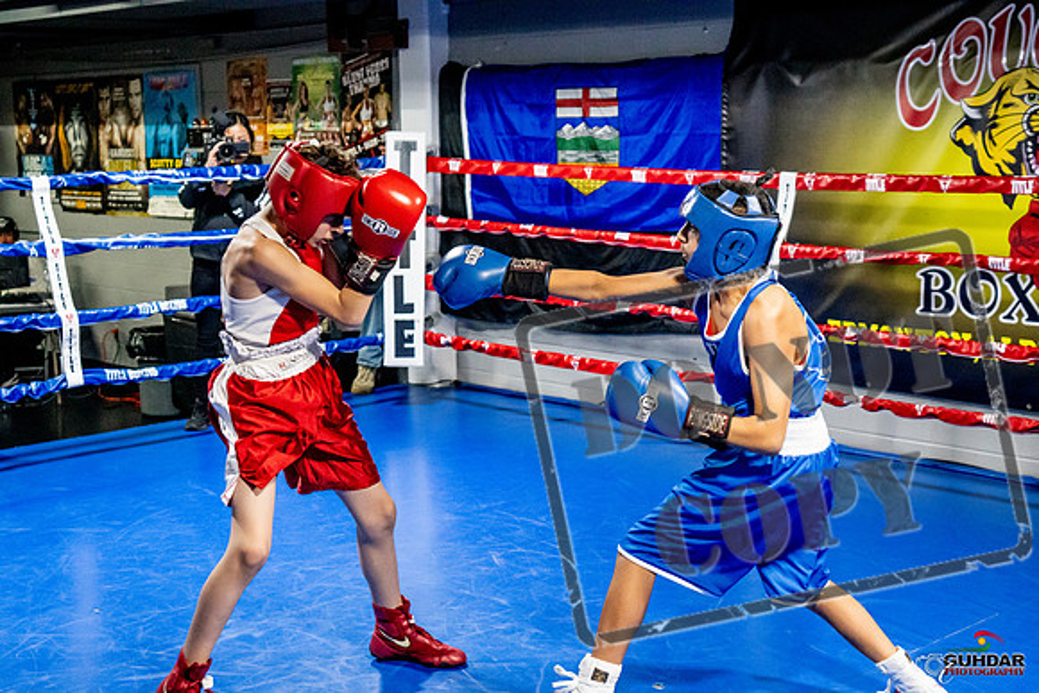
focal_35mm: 52
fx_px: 1501
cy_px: 346
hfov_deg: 38.2
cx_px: 520
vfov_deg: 26.0
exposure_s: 1/800
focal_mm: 35
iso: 5000
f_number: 2.8
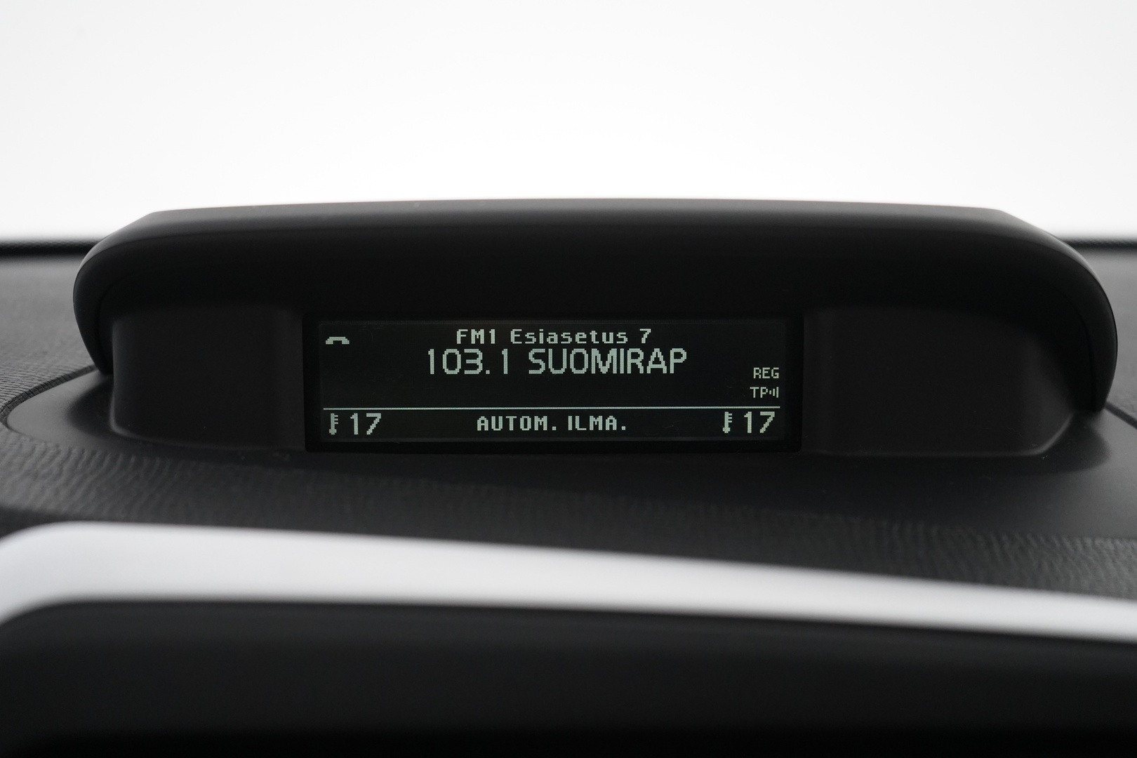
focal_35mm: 46
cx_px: 568
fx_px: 1453
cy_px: 379
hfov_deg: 42.7
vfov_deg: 29.2
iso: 5000
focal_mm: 46
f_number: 4.5
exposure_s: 1/60
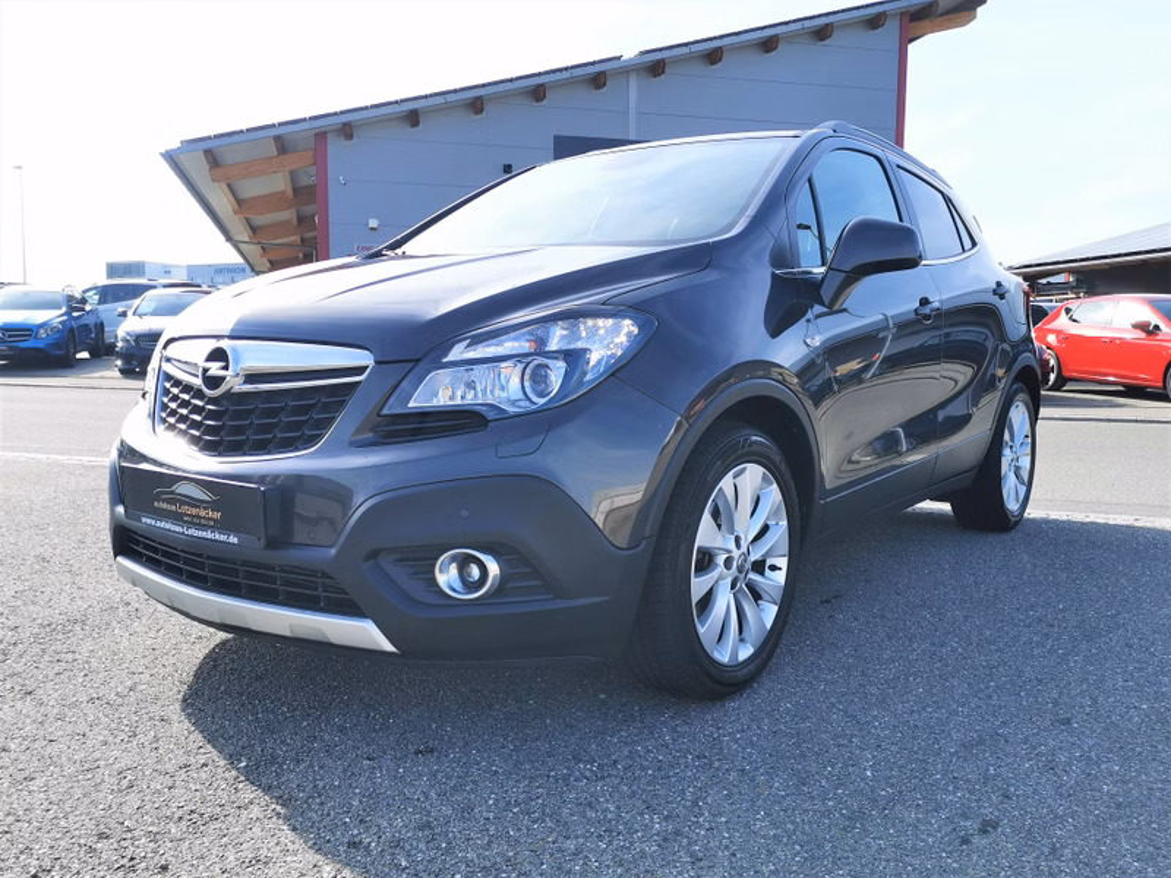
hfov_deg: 61.7
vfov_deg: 48.2
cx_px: 586
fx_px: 981
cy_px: 439
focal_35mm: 29
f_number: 1.8
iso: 50
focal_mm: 5.58
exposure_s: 1/1656
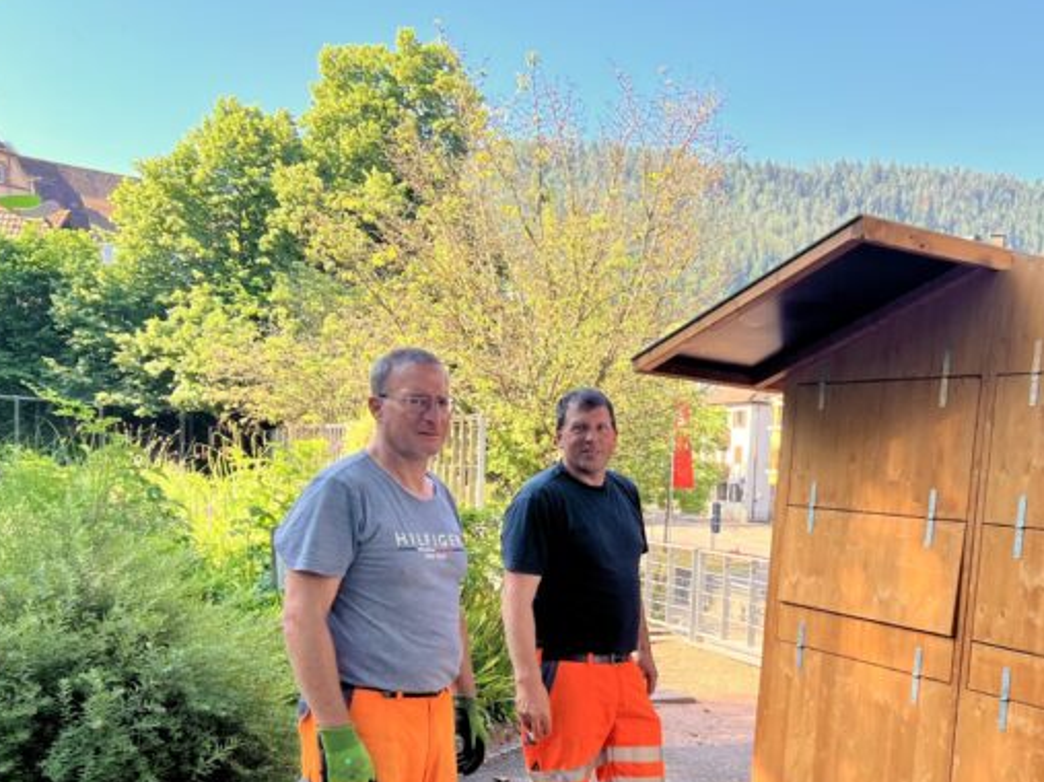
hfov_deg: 44.1
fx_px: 1236
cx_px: 797
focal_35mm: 41
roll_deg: -2.8
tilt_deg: -5.0
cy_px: 593
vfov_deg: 34.3
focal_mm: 5.7
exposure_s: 1/488
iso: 50
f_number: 1.5
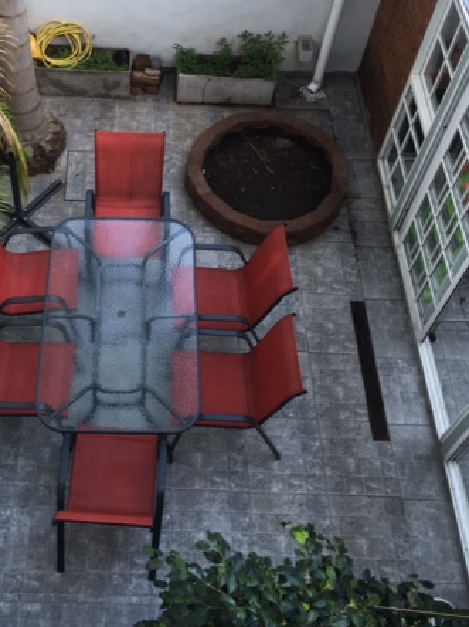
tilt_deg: -53.1
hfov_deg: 33.9
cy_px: 207
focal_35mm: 42
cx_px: 142
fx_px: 759
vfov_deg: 44.1
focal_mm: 4.15
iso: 32
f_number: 2.2
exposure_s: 1/50
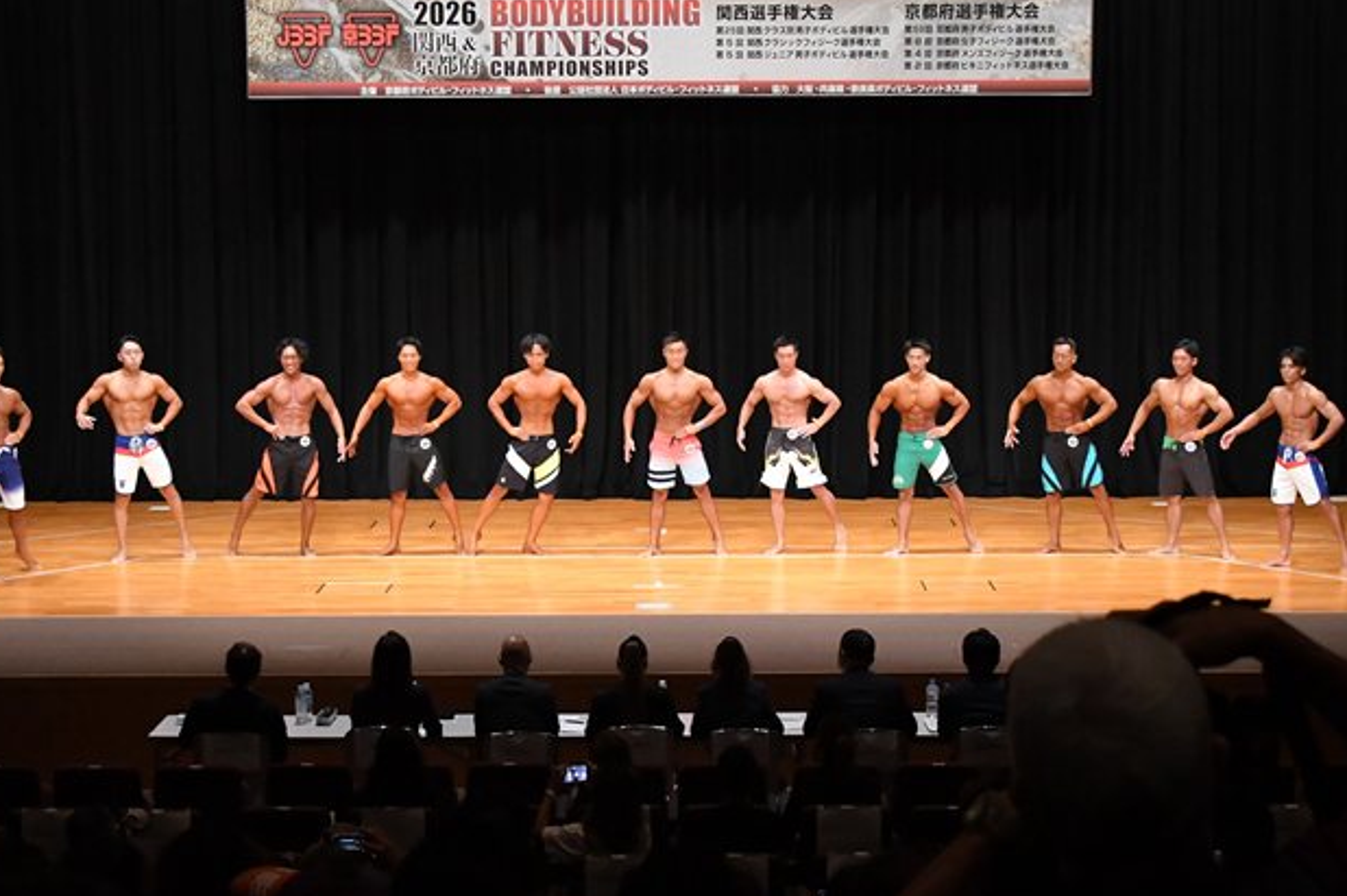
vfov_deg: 17.2
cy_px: 405
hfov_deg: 25.7
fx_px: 2953
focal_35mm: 79
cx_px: 675
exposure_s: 1/400
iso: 5000
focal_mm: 42
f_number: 5.6
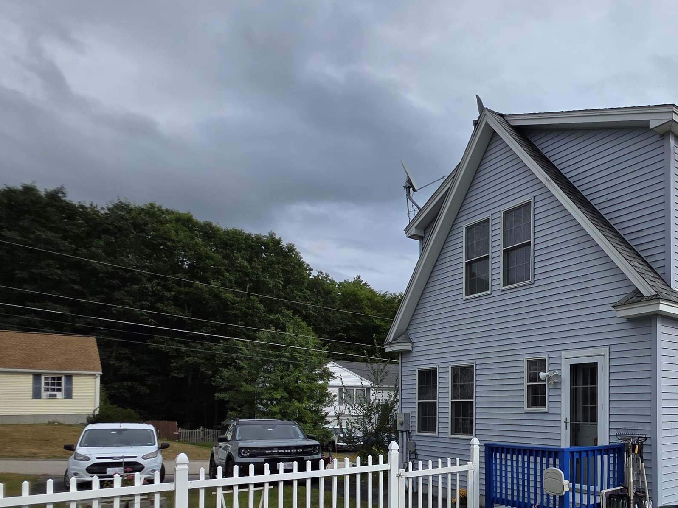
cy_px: 393
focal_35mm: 25
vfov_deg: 52.0
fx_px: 490
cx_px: 639
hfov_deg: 57.1
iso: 40
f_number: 1.9
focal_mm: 2.2
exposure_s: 1/1571
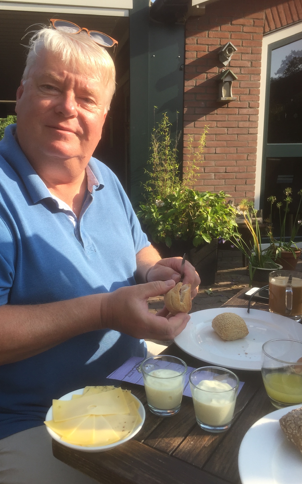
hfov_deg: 40.4
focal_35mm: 31
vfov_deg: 61.2
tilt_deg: -9.4
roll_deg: +0.5
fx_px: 408
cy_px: 241
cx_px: 123
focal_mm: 4.15
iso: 32
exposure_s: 1/670
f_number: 2.2
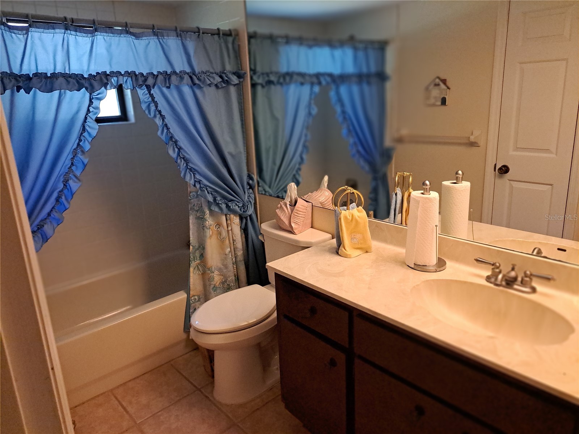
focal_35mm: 24
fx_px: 401
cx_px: 290
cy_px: 217
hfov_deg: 71.6
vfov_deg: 56.8
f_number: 1.8
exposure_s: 1/60
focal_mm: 5.23
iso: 400
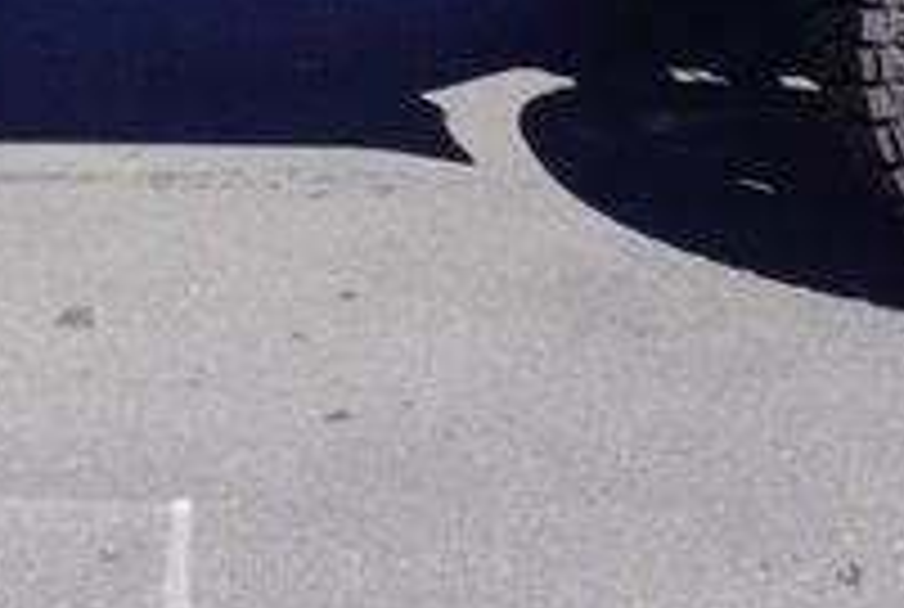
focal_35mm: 122
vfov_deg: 10.8
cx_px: -427
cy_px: -356
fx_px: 3070
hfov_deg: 15.5
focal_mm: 16
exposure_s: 1/125
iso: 100
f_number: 8
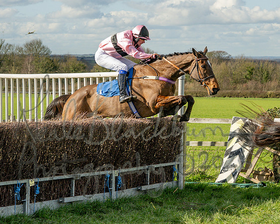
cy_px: 132
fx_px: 1101
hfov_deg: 14.5
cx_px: 117
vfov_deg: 11.6
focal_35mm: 133
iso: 200
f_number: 4
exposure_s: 1/1600
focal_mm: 42
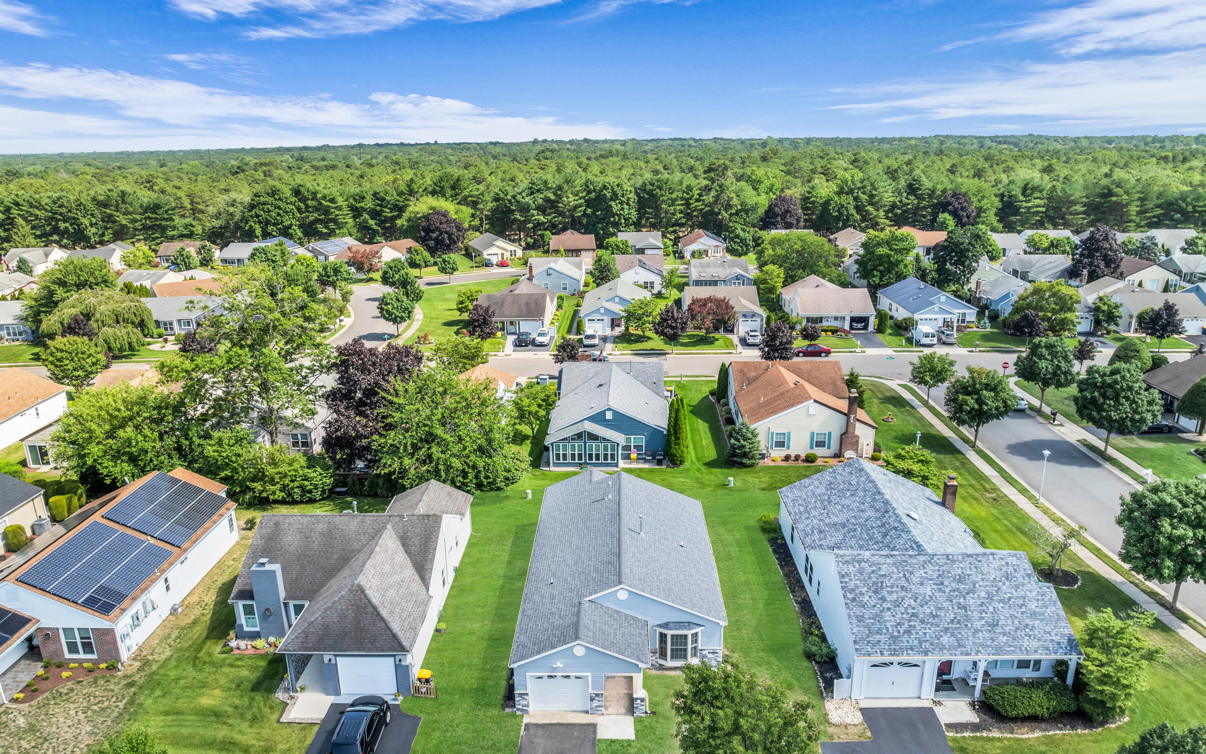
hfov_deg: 70.4
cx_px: 595
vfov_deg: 47.4
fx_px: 854
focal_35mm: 26
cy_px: 445
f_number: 2.8
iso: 140
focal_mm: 12.29
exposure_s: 1/1600
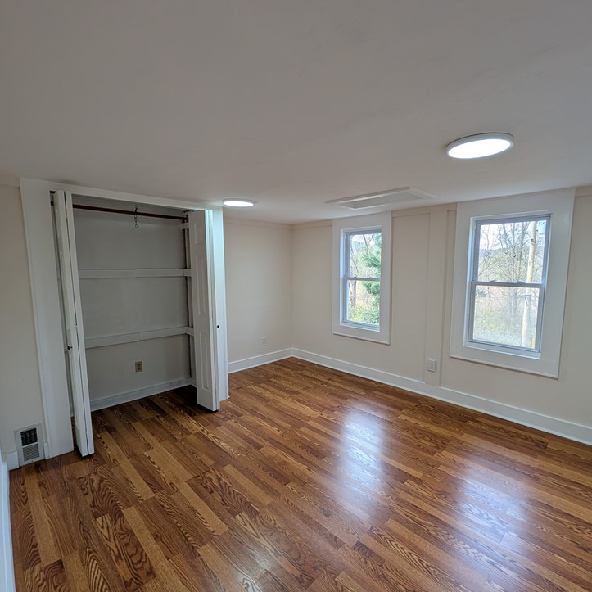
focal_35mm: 15
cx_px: 339
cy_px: 305
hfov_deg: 90.5
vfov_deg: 91.1
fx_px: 290
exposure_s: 1/320
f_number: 1.7
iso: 55
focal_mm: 2.02
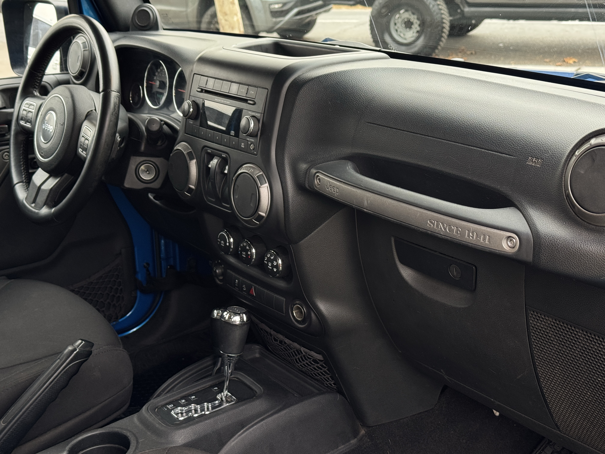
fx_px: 839
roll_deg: +3.5
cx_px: 302
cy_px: 227
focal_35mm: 48
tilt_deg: -19.2
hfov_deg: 39.7
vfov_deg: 30.3
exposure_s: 1/111
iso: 100
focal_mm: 6.76
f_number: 1.78
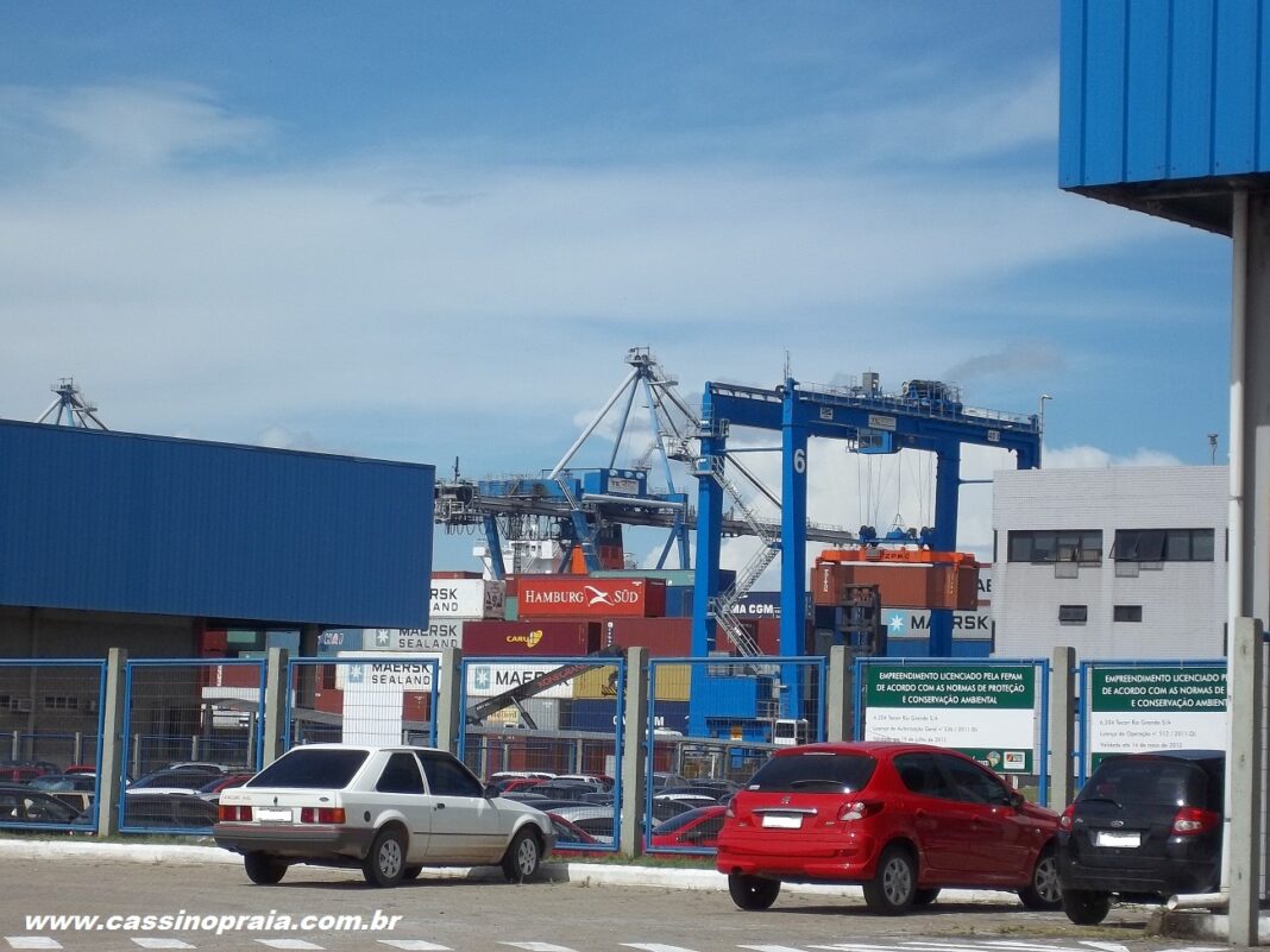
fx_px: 3962
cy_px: 476
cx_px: 635
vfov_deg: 13.7
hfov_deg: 18.2
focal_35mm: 108
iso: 64
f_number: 5.6
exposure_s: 1/640
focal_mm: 19.5
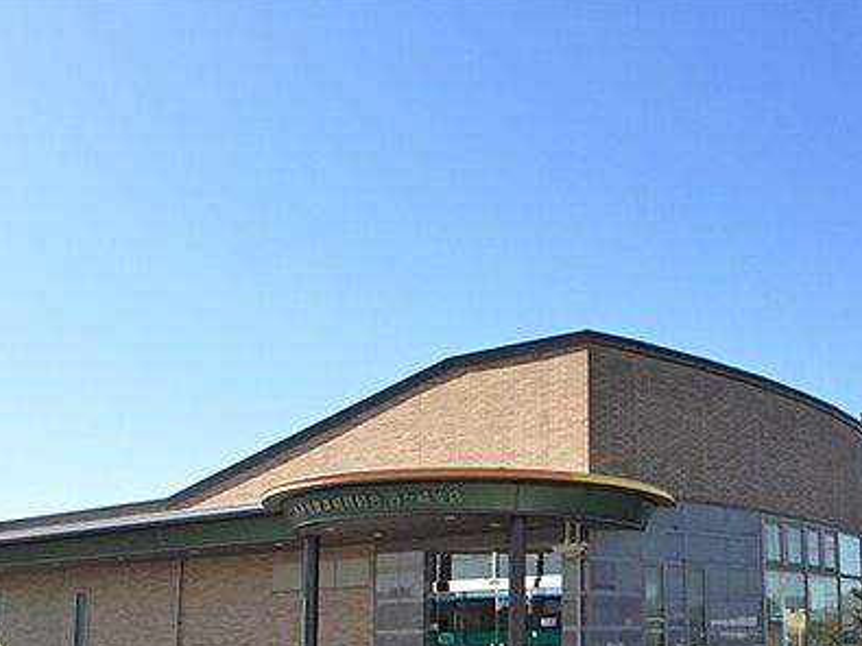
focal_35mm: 44
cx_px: 508
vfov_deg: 32.3
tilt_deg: +8.4
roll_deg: -1.0
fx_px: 1095
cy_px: 483
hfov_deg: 42.8
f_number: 2.2
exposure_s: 1/1721
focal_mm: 4.15
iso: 32
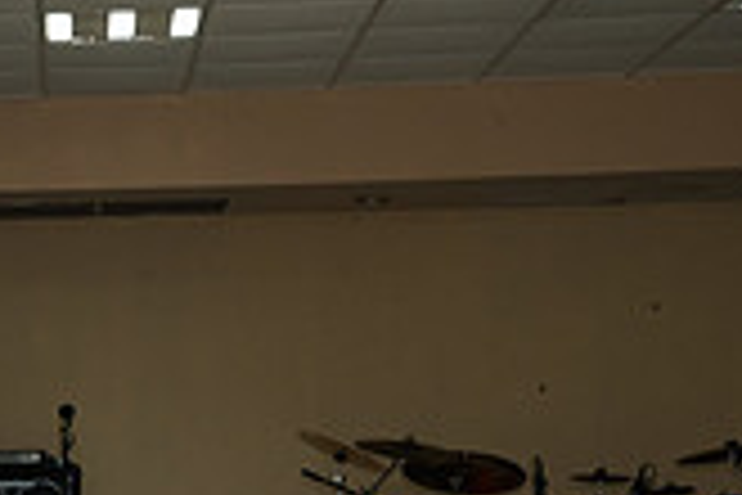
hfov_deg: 15.3
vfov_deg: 10.6
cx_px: -409
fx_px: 2535
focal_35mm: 123
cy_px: 817
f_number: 3.5
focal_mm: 35
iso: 1600
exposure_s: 1/125
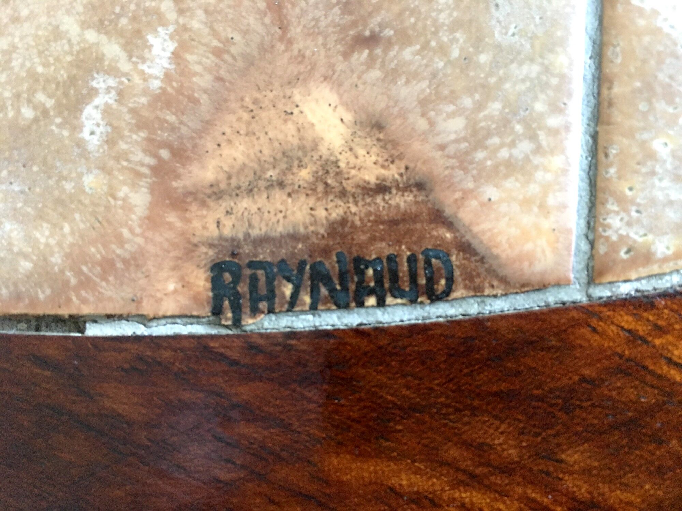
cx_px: 341
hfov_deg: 61.7
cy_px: 256
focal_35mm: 29
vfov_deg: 48.2
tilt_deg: -86.2
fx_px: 571
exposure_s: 1/33
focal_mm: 4.15
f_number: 2.2
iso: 200
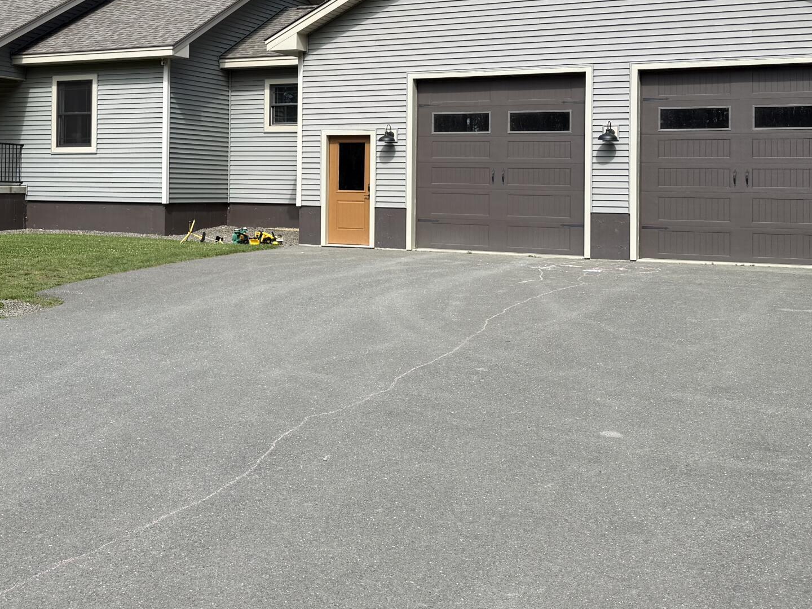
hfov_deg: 37.6
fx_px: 1173
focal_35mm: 50
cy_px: 153
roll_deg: -0.8
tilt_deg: +1.9
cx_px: 246
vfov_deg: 28.7
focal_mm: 6.76
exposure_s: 1/2611
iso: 80
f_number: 1.78
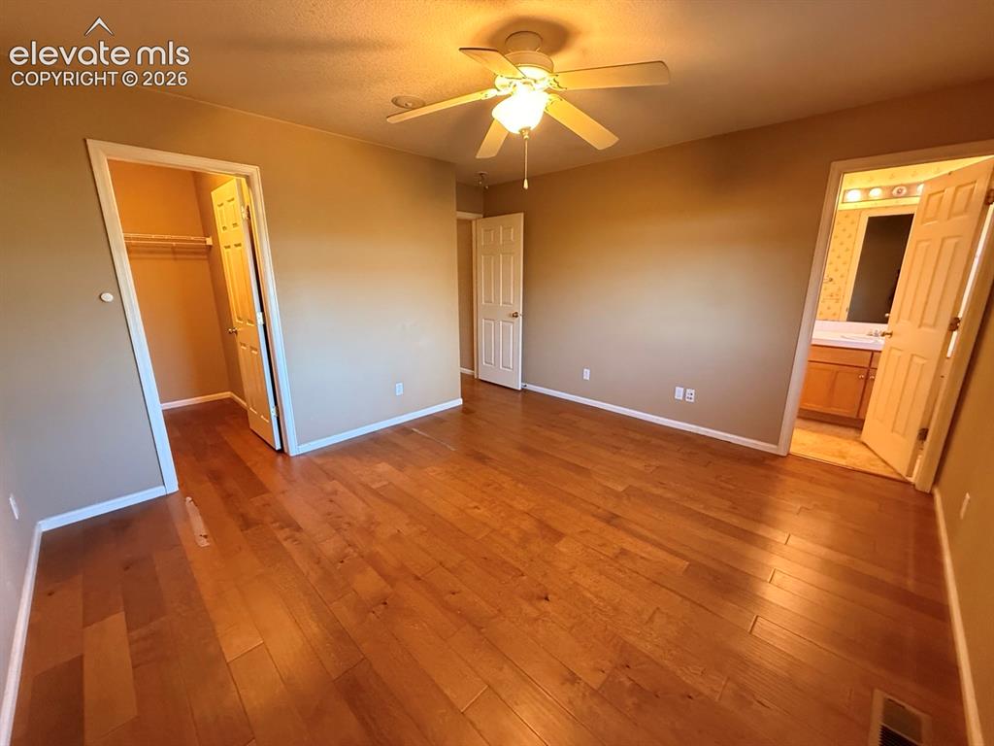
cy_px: 373
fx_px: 402
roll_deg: +0.0
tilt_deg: -14.1
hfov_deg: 102.1
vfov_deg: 85.7
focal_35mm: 14
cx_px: 497
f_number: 2.2
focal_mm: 2.22
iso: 500
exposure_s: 1/60
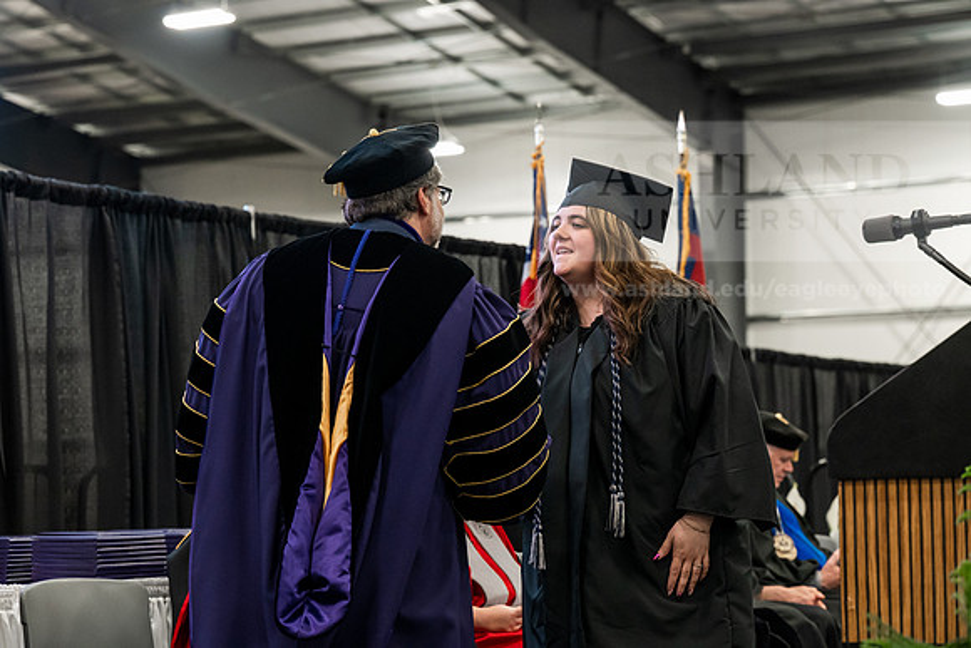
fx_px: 2320
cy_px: 324
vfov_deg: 15.9
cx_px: 486
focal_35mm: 86
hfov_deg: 23.6
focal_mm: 86
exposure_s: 1/200
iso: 4000
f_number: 4.5
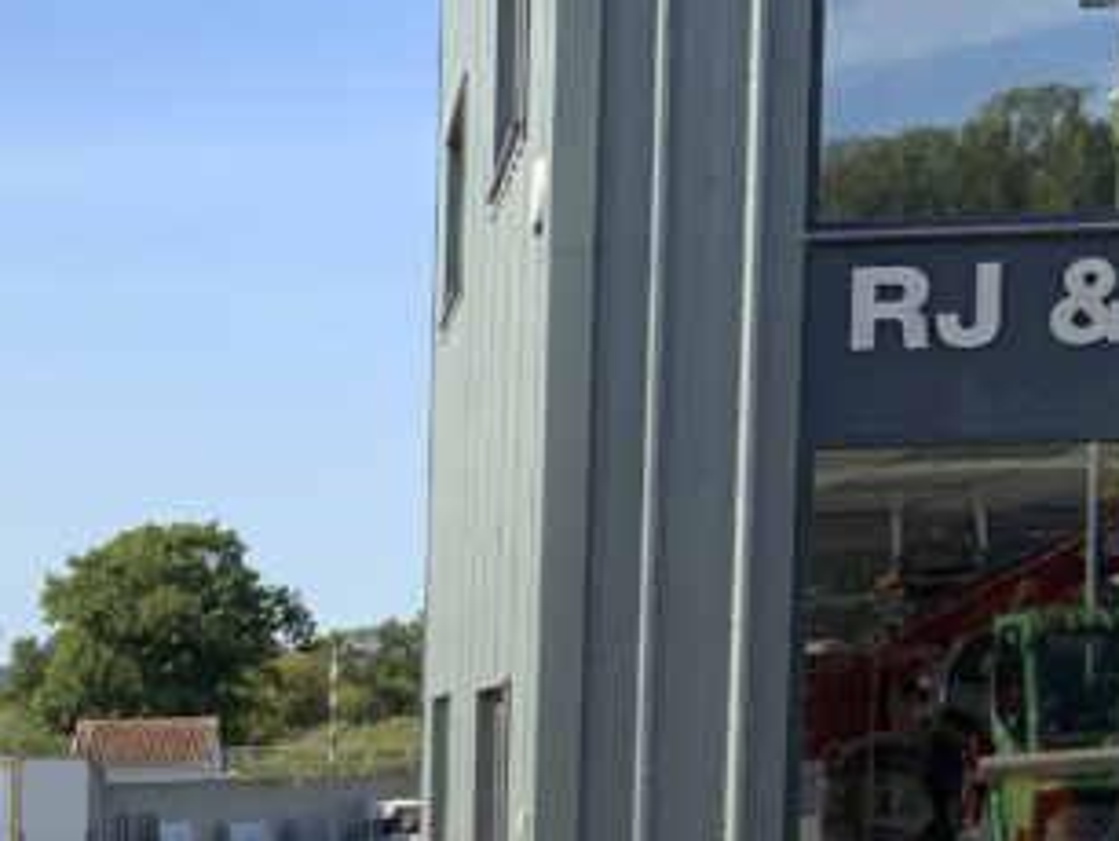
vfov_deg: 14.5
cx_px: -325
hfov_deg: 18.8
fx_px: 3138
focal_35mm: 97
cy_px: 1141
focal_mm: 3
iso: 16
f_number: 1.8
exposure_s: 1/1250
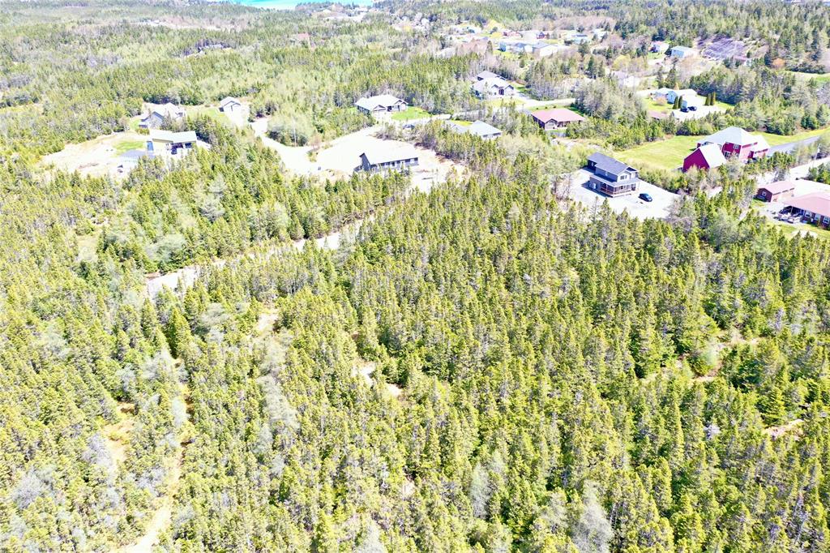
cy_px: 276
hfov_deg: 65.5
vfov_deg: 46.4
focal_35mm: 28
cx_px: 415
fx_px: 645
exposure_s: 1/120
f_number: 4.5
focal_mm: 10.26
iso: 100
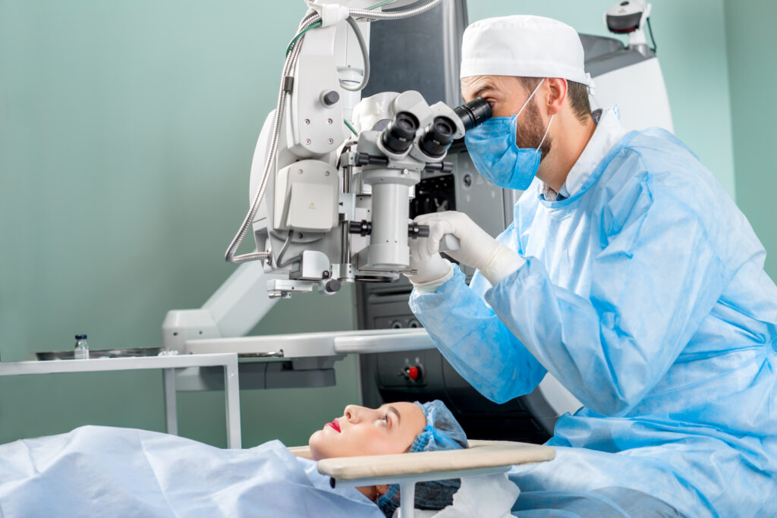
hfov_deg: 23.9
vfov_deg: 16.1
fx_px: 1835
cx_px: 388
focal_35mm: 85
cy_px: 259
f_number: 4
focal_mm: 85
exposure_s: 1/200
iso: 100
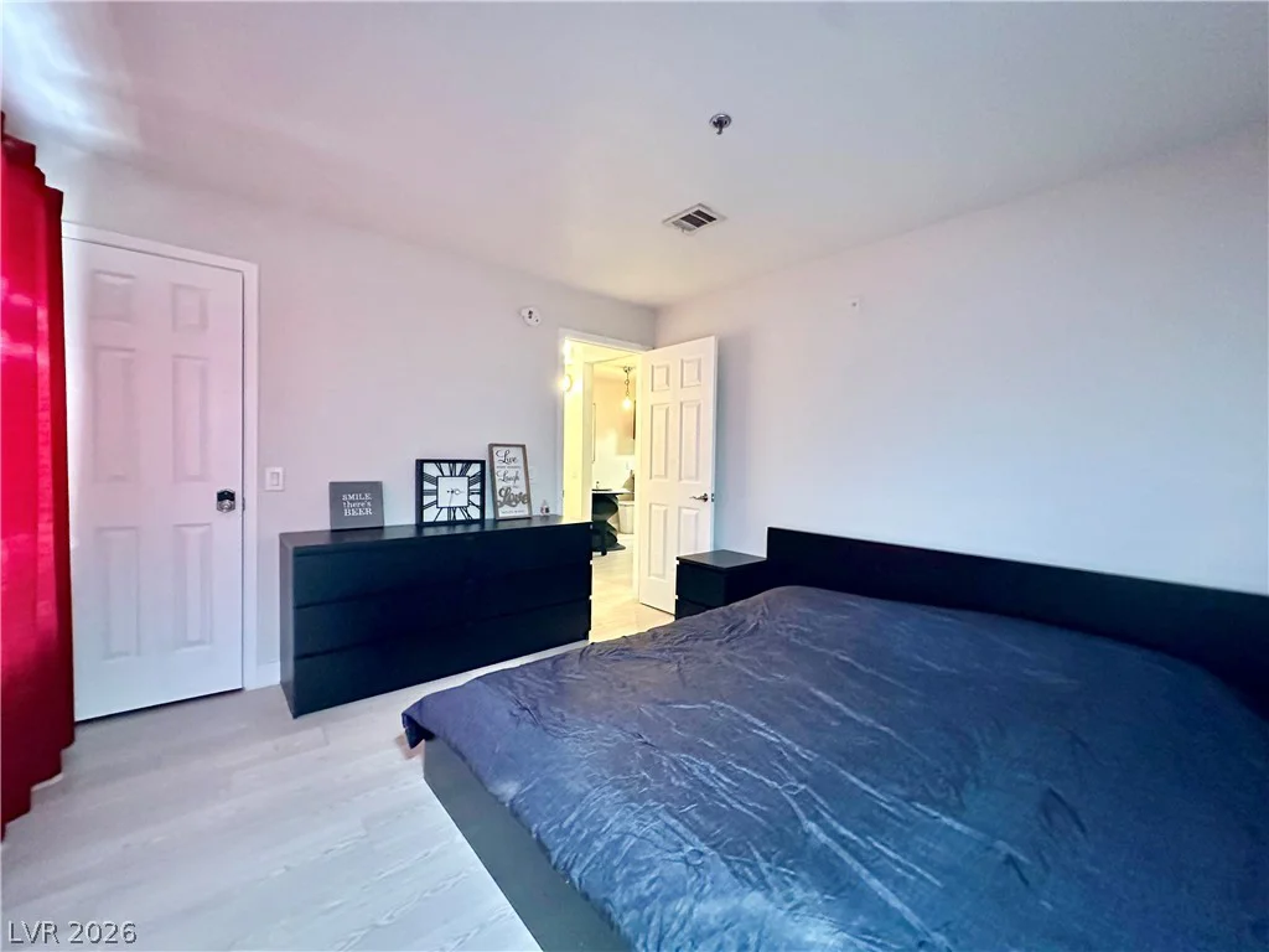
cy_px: 476
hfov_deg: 102.1
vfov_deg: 85.7
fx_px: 513
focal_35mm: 14
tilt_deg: +0.0
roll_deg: -1.4
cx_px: 634
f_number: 2.2
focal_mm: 2.22
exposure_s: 1/60
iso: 1000
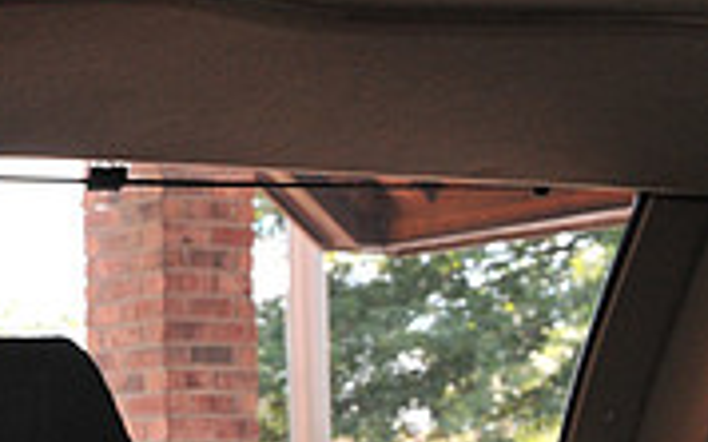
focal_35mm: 126
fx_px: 2430
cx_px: -434
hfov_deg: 15.0
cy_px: 557
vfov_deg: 10.2
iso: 1600
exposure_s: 1/25
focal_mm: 38
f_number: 8
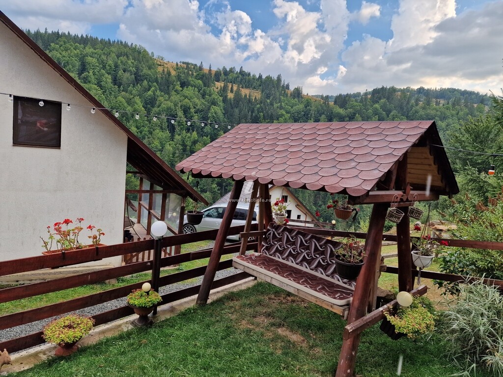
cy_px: 188
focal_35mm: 23
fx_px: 334
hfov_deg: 73.9
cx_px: 252
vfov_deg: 58.9
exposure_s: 1/337
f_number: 1.8
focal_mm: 6.4
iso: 50
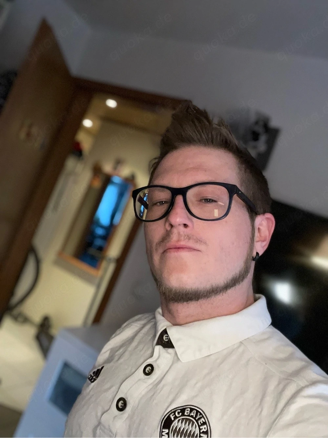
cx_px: 164
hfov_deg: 46.8
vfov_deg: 60.0
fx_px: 379
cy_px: 219
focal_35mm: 30
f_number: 2.2
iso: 400
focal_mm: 2.71
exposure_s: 1/27
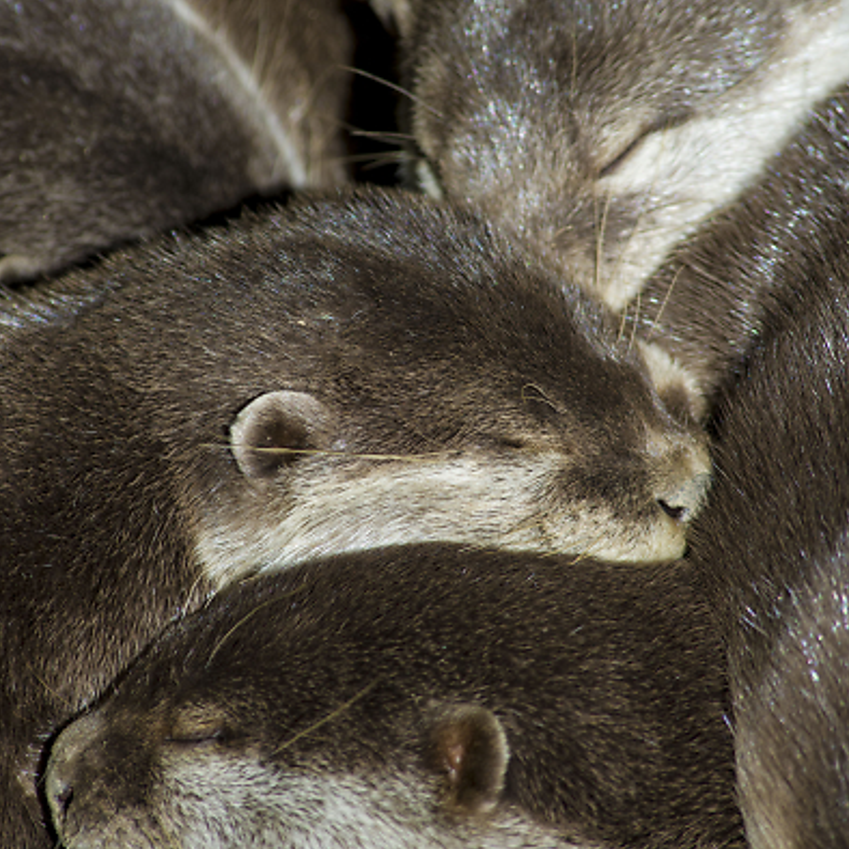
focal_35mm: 368
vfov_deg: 4.8
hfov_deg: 4.8
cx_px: 423
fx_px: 10211
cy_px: 375
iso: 200
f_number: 5.6
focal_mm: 190
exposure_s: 1/640
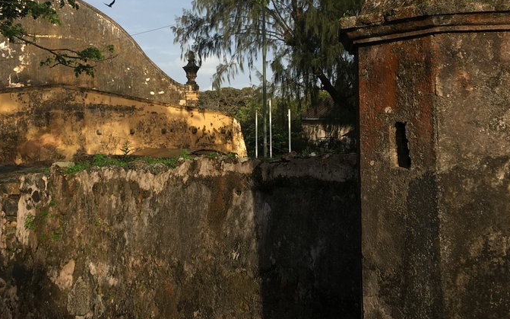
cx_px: 204
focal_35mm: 55
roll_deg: +0.3
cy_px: 120
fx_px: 764
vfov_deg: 23.5
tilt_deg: +0.4
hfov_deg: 36.8
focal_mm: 4.15
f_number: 2.2
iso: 25
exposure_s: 1/578
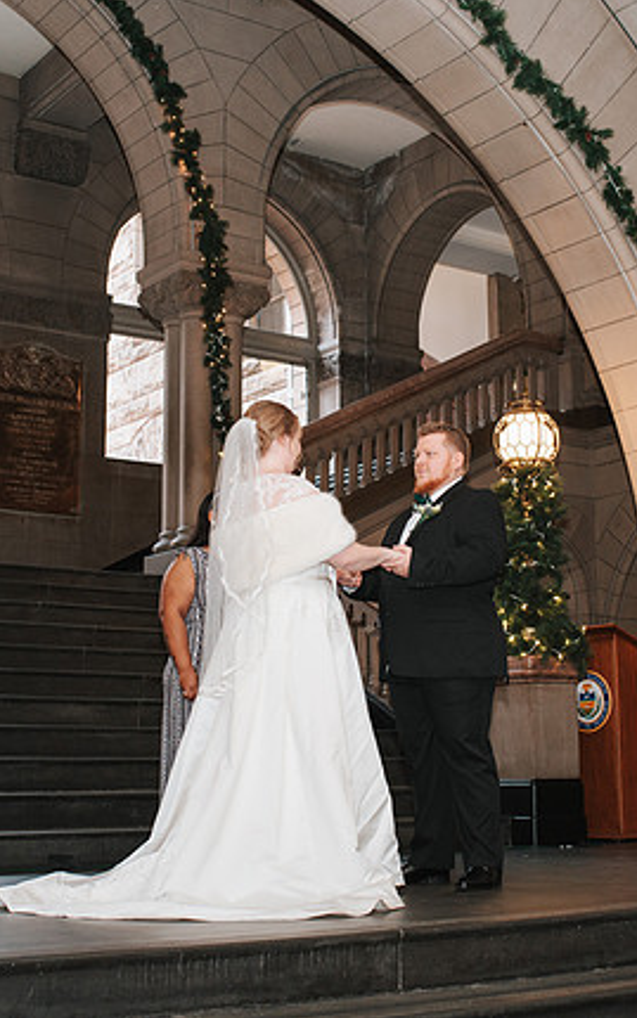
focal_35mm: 56
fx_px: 1554
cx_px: 324
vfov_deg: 36.3
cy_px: 488
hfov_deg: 23.2
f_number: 3.5
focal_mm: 35
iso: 1000
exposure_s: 1/200
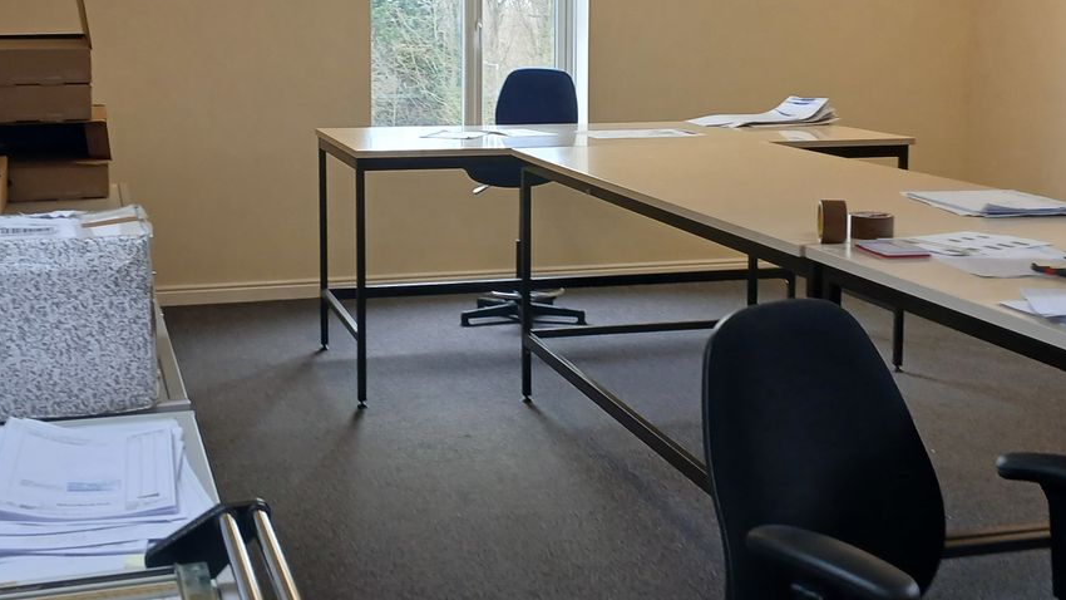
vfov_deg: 31.5
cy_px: 159
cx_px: 472
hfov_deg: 53.9
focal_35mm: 37
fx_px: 1046
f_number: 1.8
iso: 64
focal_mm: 3.98
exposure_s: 1/50
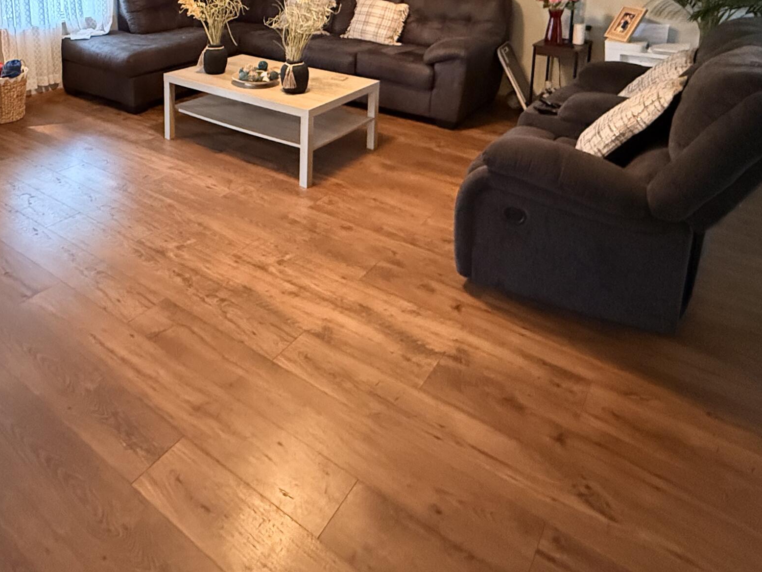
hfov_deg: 64.2
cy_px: 34
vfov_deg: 45.4
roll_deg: +0.0
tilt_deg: -10.2
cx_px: 277
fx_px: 594
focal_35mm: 27
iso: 1250
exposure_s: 1/60
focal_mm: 2.22
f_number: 2.2
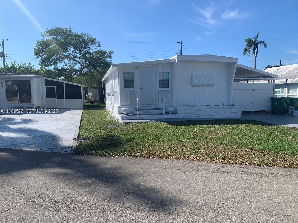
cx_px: 149
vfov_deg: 53.1
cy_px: 112
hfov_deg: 67.3
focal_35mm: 26
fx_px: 224
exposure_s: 1/2421
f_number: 1.8
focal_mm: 4.25
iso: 25
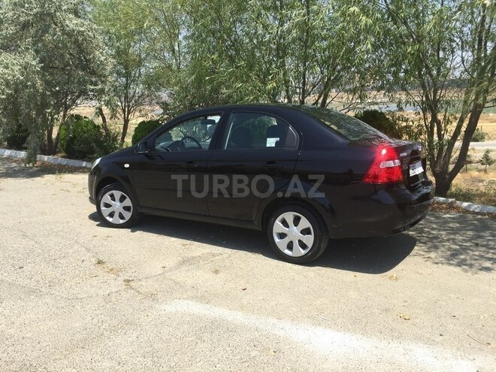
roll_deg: +2.7
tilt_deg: -11.4
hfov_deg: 61.7
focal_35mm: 29
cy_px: 186
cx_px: 248
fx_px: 416
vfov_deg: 48.2
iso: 32
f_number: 2.2
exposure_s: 1/1364
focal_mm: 4.15
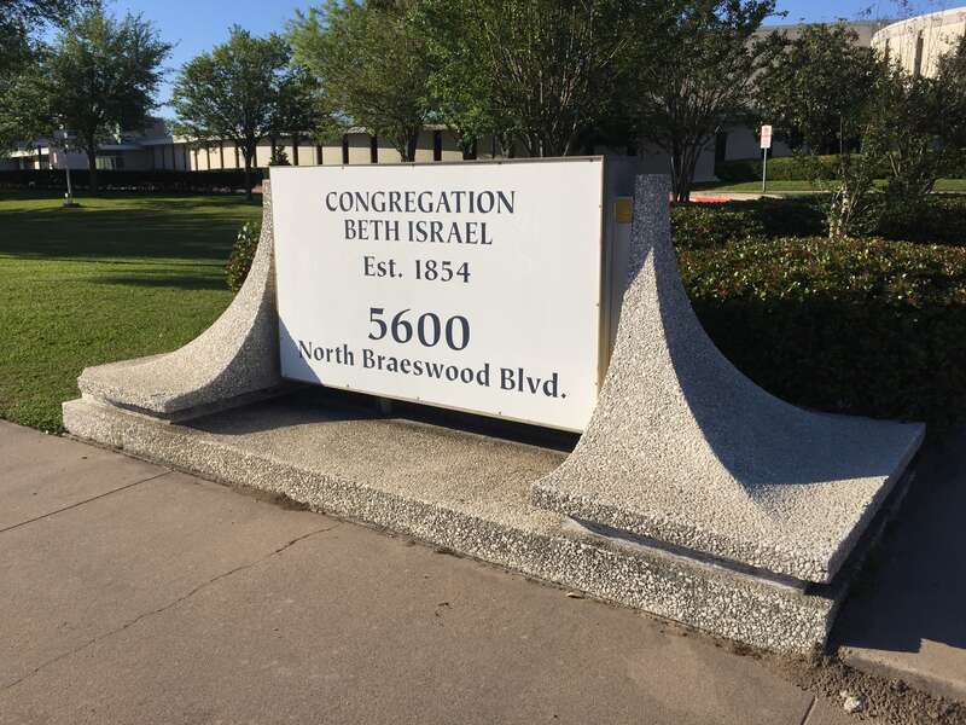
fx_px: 809
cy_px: 362
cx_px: 483
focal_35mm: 29
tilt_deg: -8.4
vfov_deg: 48.2
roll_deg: -0.6
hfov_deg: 61.7
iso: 32
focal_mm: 4.15
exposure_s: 1/3300
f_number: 2.2
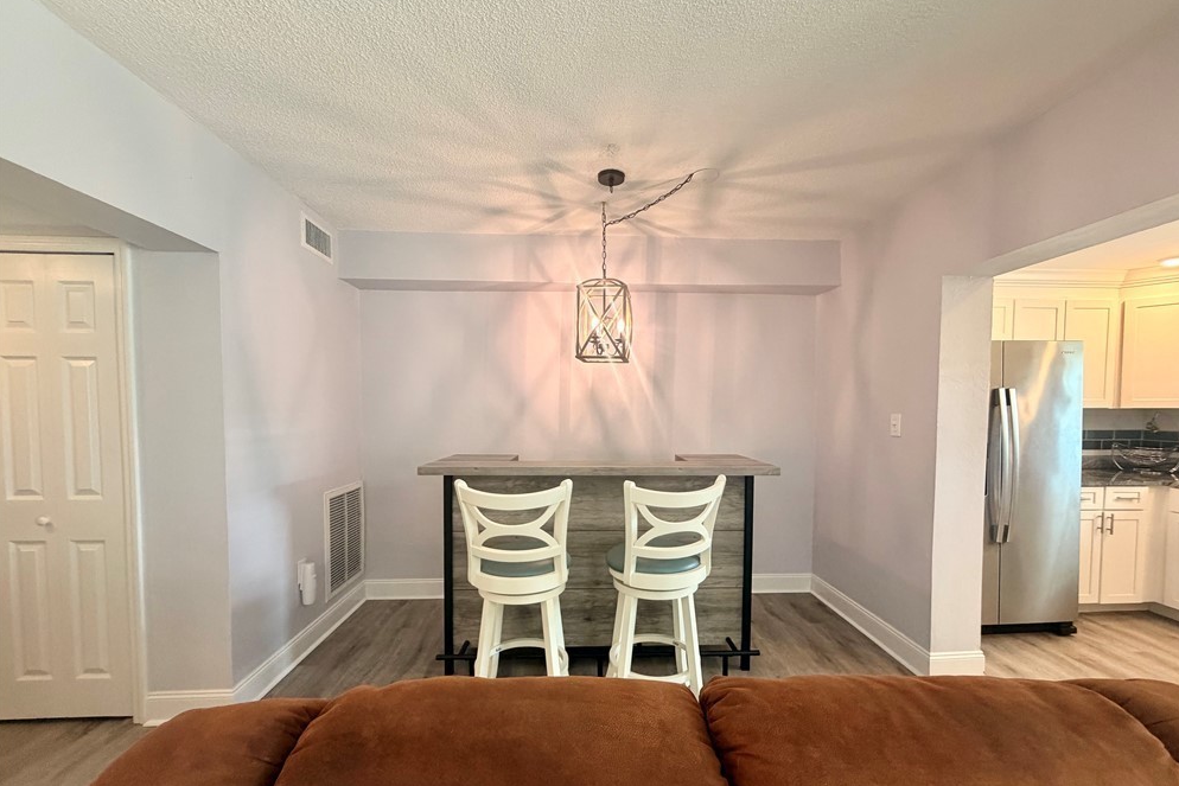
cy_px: 428
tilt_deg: -2.8
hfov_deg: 100.4
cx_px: 603
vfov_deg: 77.2
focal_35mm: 15
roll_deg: -0.7
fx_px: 491
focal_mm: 2.22
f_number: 2.2
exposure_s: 1/60
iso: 320
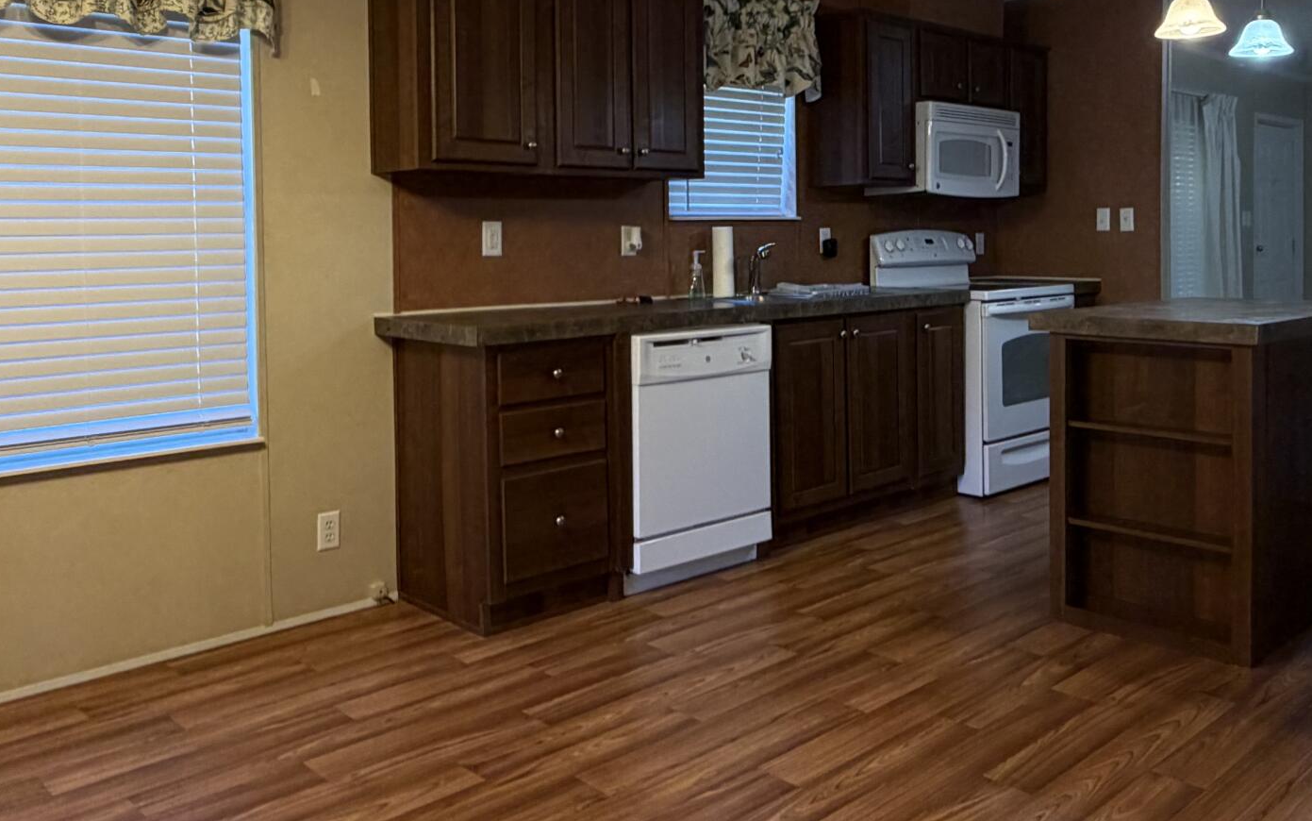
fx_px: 1144
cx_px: 744
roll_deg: +0.8
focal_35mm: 32
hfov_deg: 59.4
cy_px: 268
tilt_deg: -2.1
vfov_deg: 39.0
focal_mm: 2.22
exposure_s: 1/60
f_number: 2.2
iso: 200
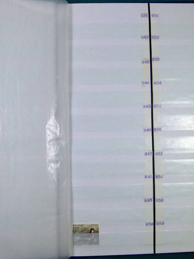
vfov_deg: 51.4
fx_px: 269
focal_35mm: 36
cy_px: 130
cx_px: 97
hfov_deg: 39.7
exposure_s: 1/200
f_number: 4
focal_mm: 6.5
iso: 100
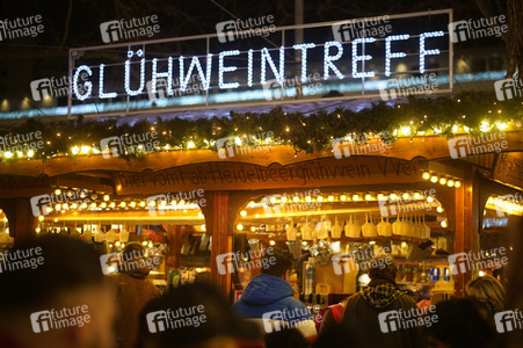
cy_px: 174
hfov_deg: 23.9
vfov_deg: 16.0
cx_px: 262
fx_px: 1234
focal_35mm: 85
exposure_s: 1/60
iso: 640
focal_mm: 85
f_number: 1.8
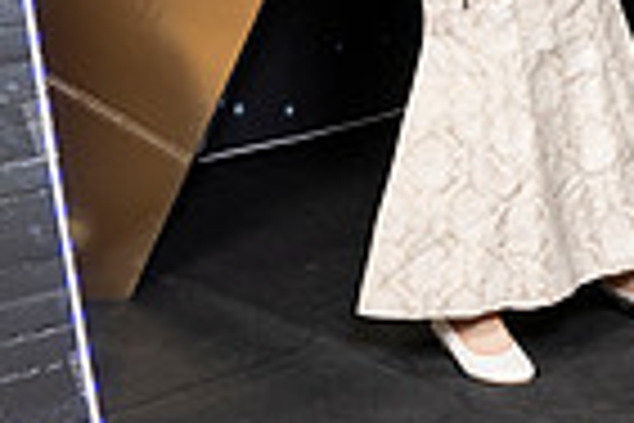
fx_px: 1955
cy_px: -335
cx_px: 746
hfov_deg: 17.6
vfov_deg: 11.5
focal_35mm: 111
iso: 320
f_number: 9
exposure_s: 1/160
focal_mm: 27
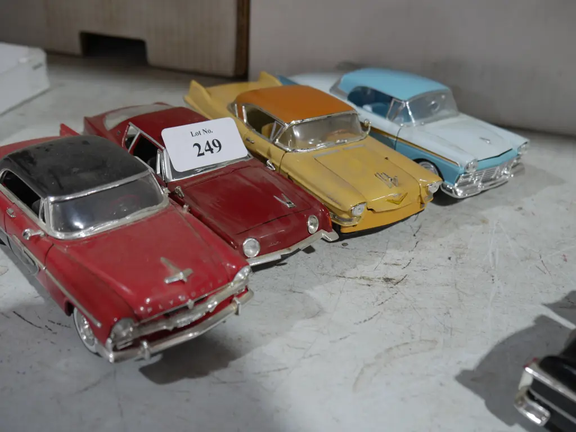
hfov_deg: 46.8
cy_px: 216
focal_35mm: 40
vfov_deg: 36.0
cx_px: 288
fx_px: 666
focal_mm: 20
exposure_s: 1/60
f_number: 4.4
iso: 640
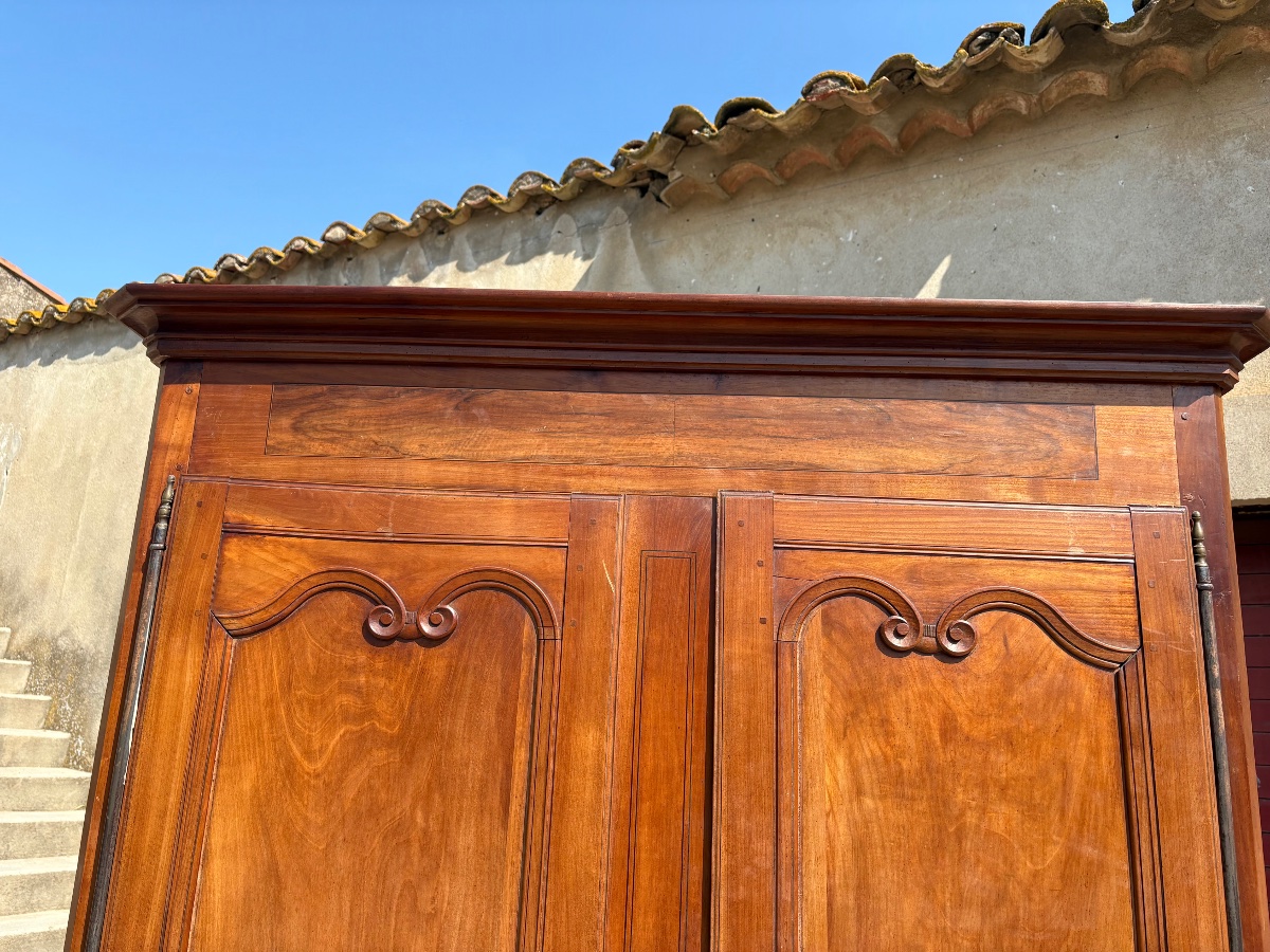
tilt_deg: +14.5
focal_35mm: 26
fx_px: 954
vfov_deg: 53.1
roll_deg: -2.5
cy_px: 476
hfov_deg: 67.3
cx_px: 635
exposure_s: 1/1848
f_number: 1.6
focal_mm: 5.96
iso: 50
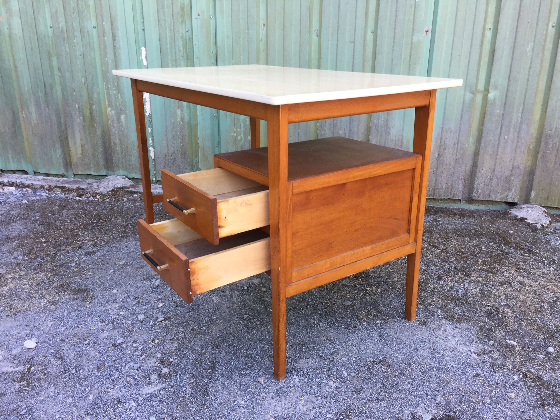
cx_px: 280
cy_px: 210
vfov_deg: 48.2
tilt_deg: -19.7
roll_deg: -1.5
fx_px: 469
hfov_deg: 61.7
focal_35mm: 29
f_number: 2.2
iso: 32
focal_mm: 4.15
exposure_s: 1/50
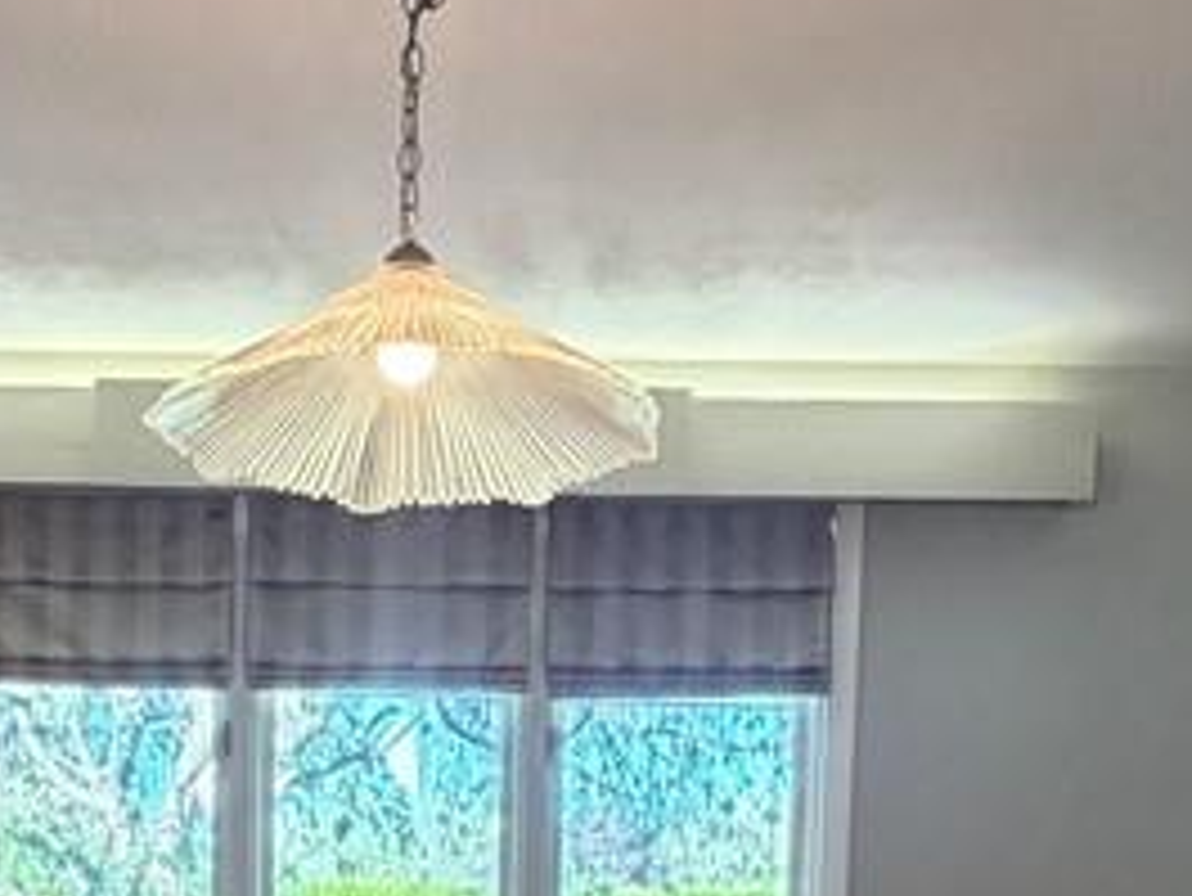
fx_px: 1860
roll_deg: -1.1
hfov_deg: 35.1
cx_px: 378
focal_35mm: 54
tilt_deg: -6.6
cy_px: 1153
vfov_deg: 23.9
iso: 400
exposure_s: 1/60
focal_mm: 2.22
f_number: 2.2
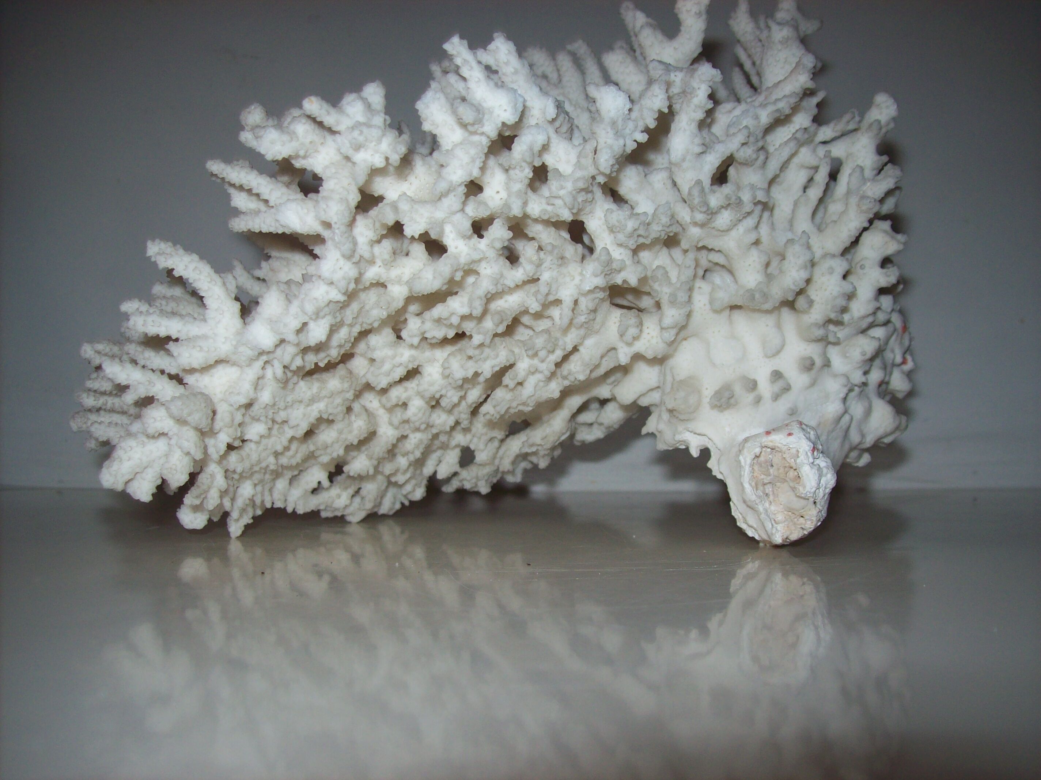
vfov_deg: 39.6
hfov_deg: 51.4
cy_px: 390
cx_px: 520
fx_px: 1082
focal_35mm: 36
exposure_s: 1/64
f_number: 2.7
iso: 80
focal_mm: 6
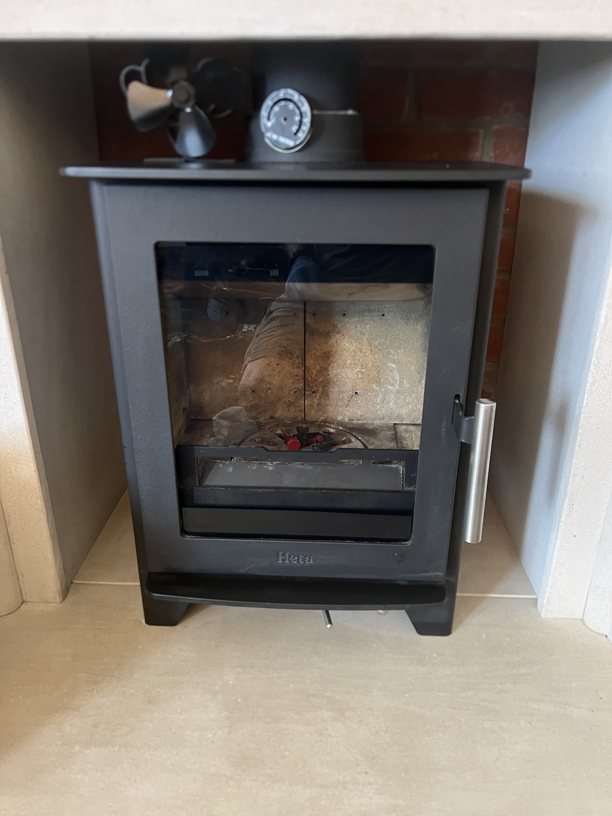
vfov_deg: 67.3
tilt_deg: -23.4
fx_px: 613
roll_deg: +0.0
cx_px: 306
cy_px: 408
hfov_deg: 53.1
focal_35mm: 26
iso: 400
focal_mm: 5.7
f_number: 1.5
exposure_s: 1/33
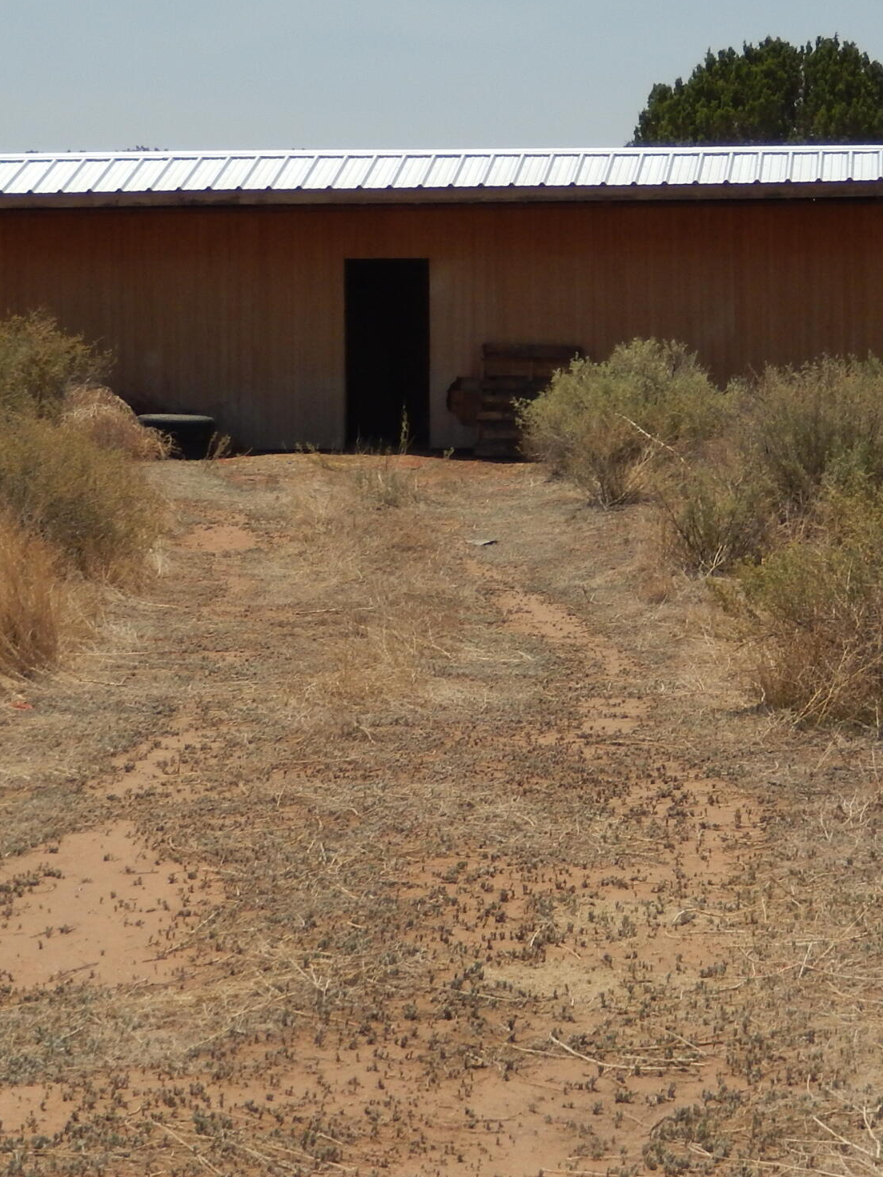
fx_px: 3538
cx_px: 583
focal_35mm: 104
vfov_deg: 18.8
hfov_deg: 14.2
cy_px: 308
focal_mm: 9.2
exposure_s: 1/400
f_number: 9
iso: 125
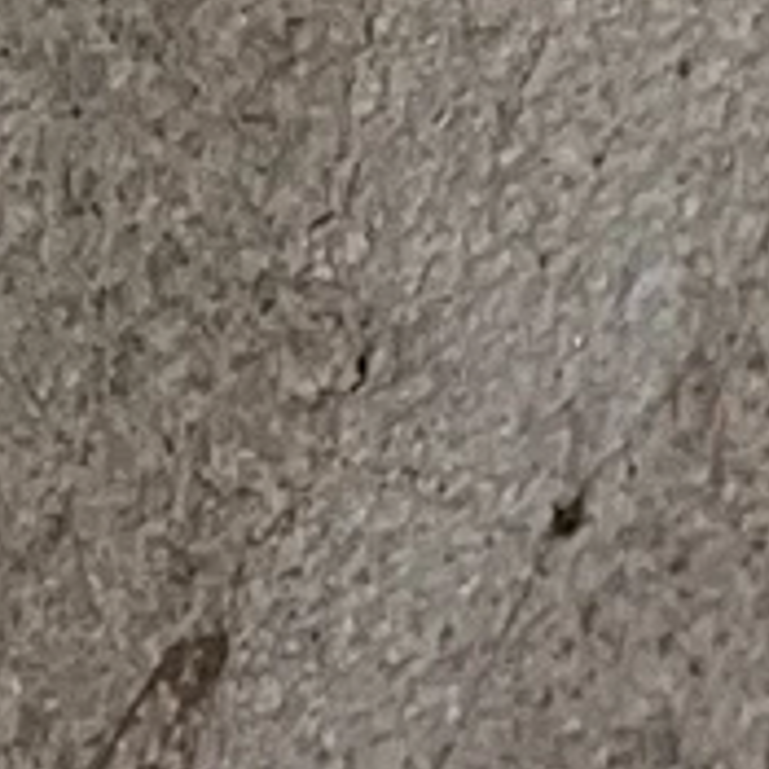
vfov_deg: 18.0
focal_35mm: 84
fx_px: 2111
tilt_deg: +15.6
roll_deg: -4.3
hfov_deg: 19.7
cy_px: -448
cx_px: 852
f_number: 1.6
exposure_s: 1/67
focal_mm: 5.1
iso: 32
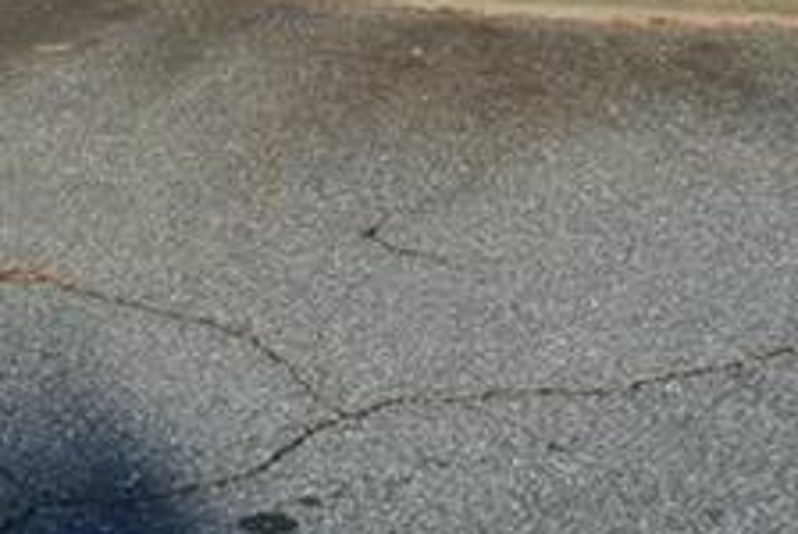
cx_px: -114
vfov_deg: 9.1
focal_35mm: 146
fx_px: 3241
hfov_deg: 13.7
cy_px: -392
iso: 100
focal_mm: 12.2
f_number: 4.5
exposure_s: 1/640
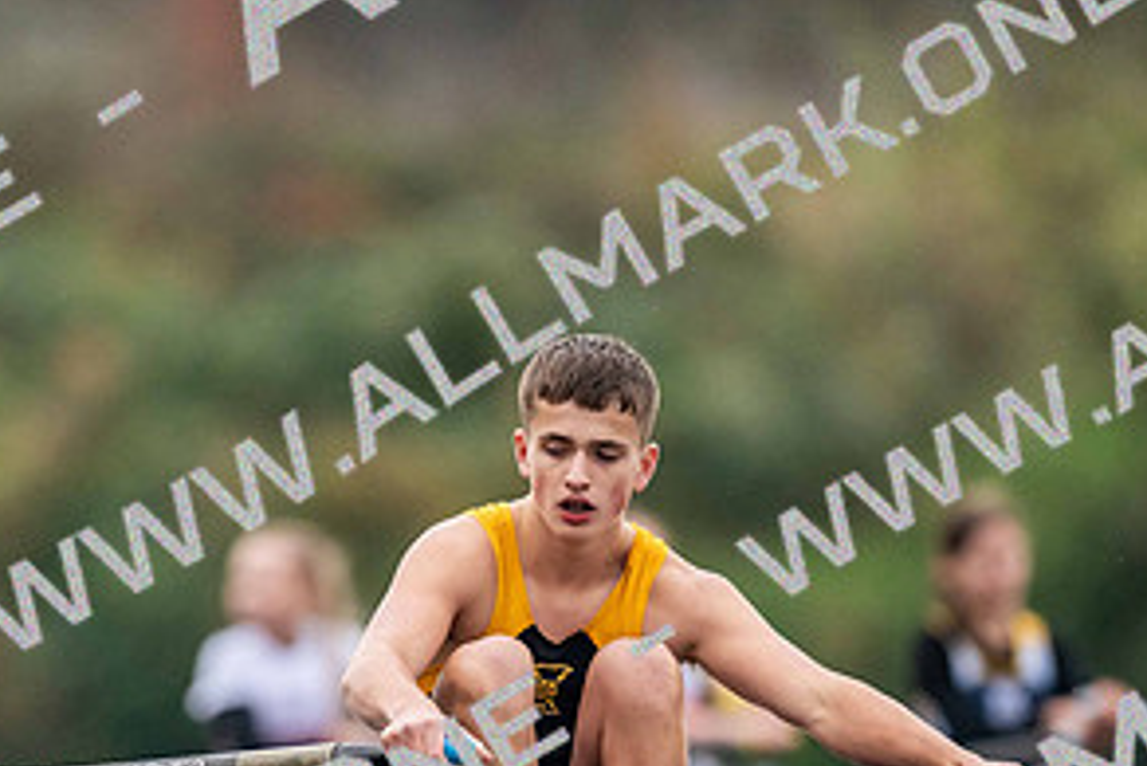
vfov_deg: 1.2
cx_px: 452
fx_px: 37932
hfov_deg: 1.7
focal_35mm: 1190
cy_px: 662
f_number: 4
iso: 2200
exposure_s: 1/2500
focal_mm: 600
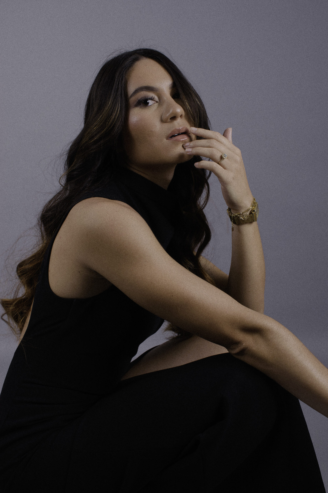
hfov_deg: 28.1
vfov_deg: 41.1
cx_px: 164
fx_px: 656
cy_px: 246
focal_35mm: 48
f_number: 8
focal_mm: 32
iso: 100
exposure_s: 1/80
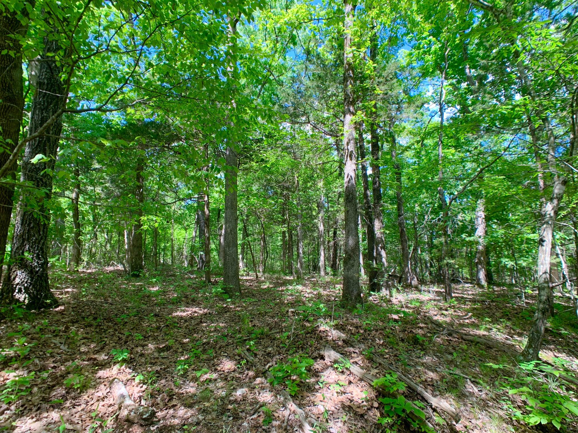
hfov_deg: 67.3
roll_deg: +0.6
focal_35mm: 26
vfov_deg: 53.1
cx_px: 289
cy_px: 216
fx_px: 434
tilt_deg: +11.5
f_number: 1.8
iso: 25
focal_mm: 4.25
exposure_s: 1/122
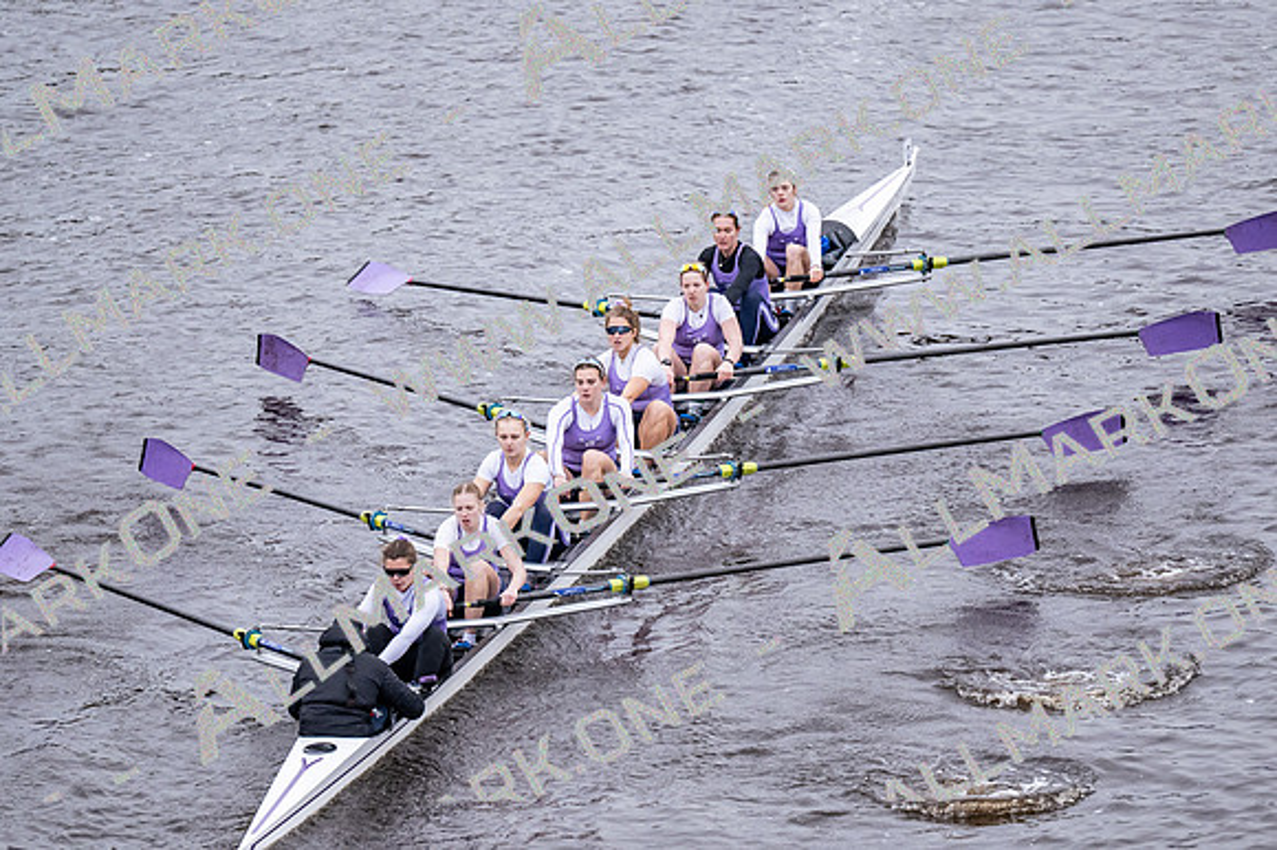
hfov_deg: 6.9
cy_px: 425
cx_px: 638
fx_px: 10635
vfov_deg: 4.6
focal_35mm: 300
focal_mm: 200
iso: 1400
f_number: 2.8
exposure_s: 1/2000
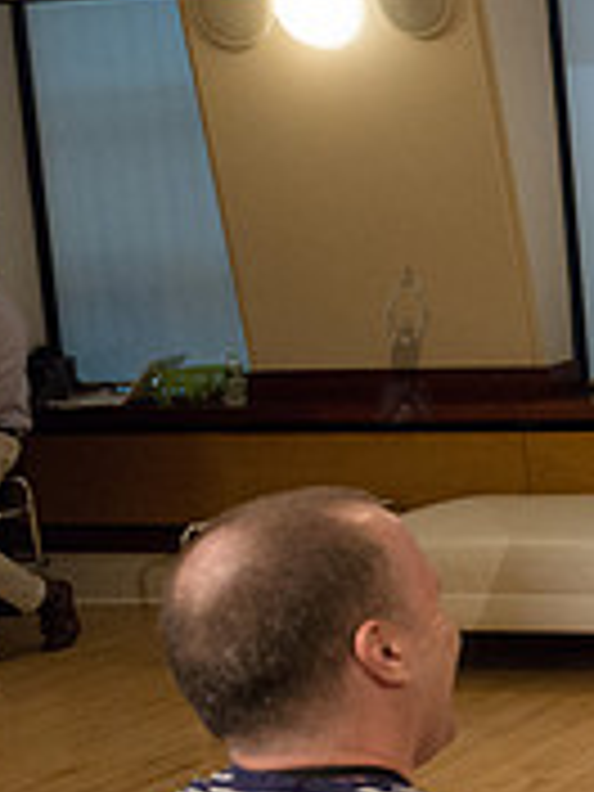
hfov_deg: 14.9
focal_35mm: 76
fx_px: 1739
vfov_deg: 25.6
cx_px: 1274
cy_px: 344
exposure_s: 1/250
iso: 2500
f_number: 4
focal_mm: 24
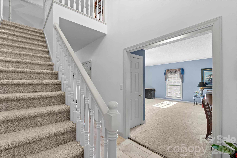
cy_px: 79
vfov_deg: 72.0
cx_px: 118
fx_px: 109
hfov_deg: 95.0
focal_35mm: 16
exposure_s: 1/1.25
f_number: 9
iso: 250
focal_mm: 11
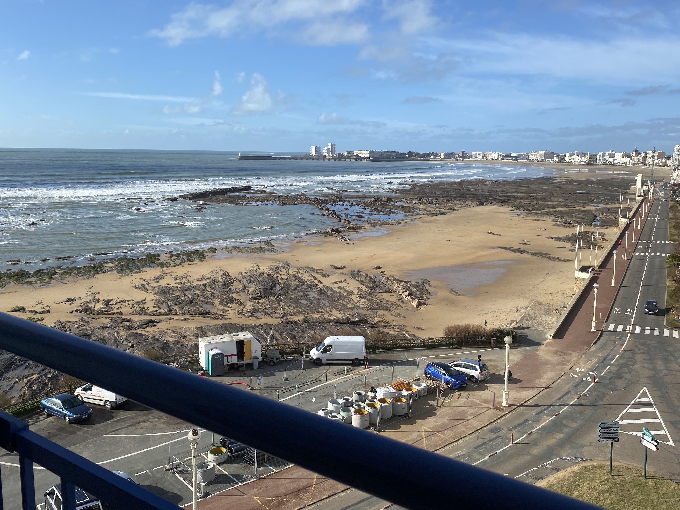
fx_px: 589
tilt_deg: -7.1
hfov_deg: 59.9
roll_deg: -1.2
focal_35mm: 30
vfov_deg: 46.7
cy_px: 223
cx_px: 351
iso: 32
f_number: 1.8
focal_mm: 4.25
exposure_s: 1/3497
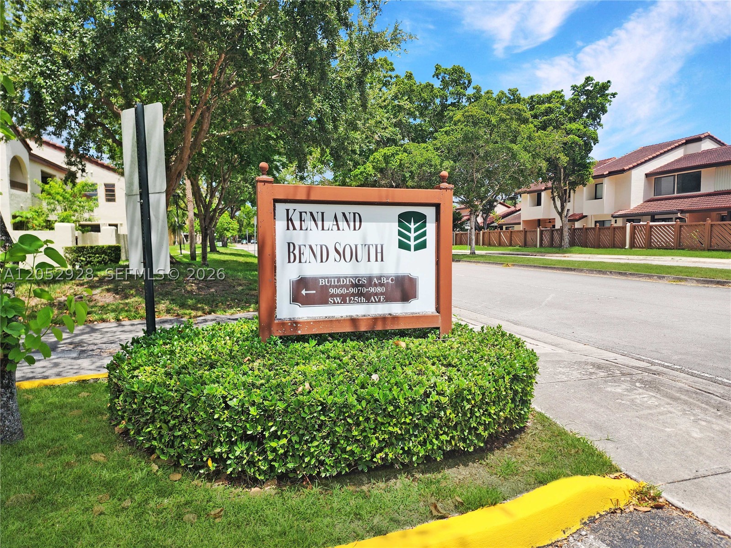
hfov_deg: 73.9
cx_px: 366
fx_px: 486
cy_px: 274
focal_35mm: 23
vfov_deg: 58.9
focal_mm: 6.4
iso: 12
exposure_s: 1/976
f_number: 1.8
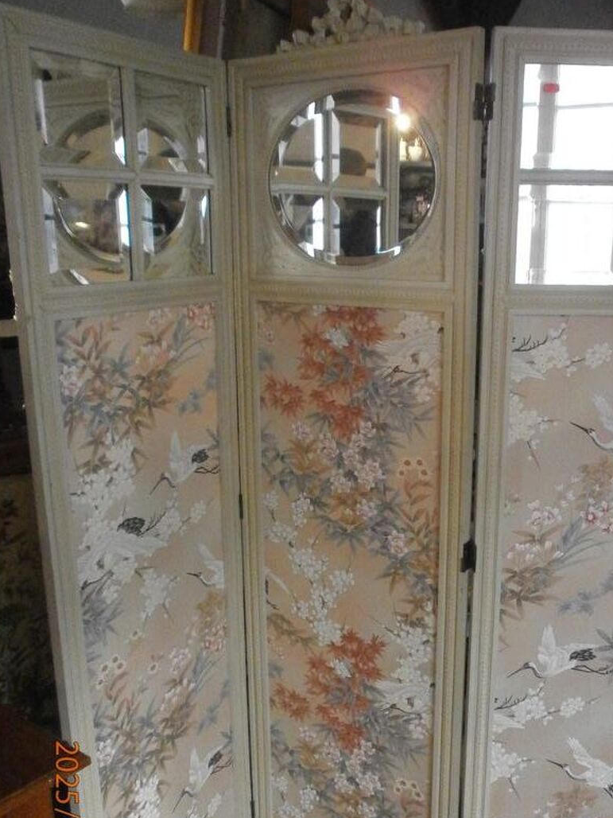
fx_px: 826
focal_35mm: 35
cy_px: 436
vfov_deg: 52.6
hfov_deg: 40.4
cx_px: 381
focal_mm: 4.8
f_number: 2.9
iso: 800
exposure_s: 1/40
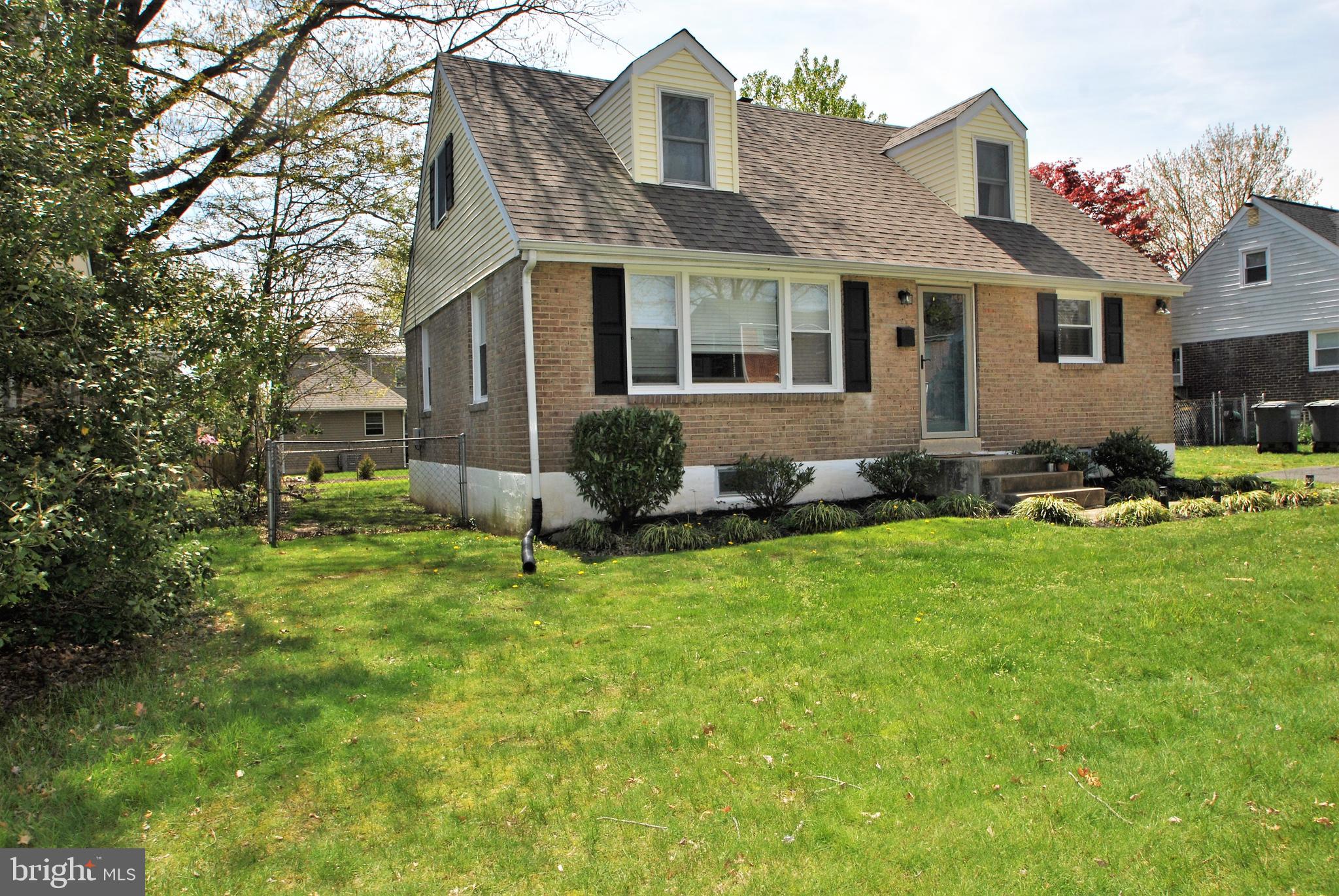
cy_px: 448
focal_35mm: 24
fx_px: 894
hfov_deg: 73.7
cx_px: 670
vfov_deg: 53.2
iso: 100
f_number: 11
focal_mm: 16
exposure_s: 1/200
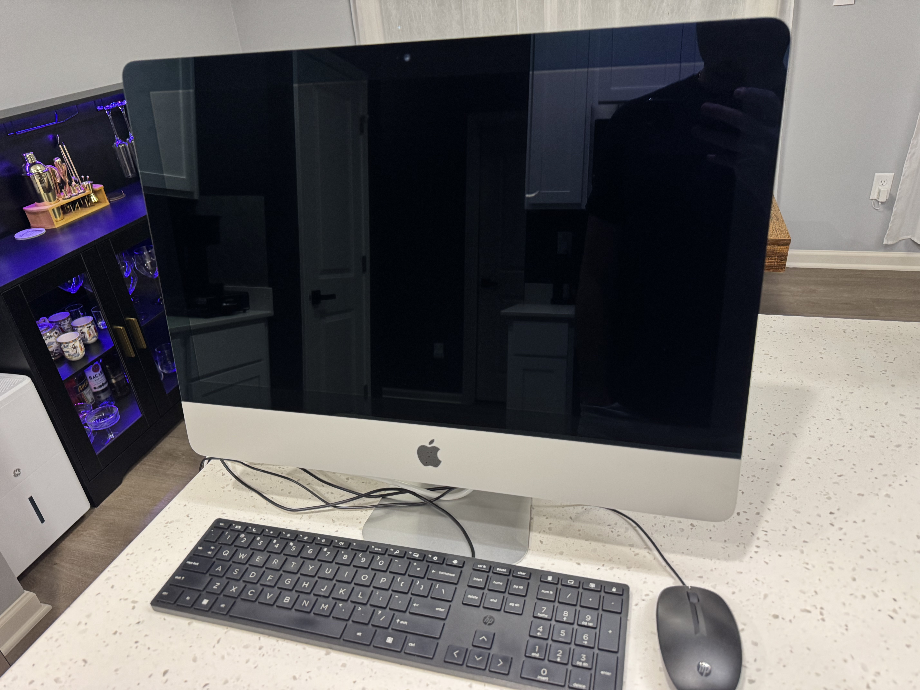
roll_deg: +6.0
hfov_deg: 71.6
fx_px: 638
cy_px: 345
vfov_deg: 56.8
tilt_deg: -28.7
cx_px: 460
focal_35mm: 24
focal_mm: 6.76
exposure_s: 1/60
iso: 250
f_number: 1.78
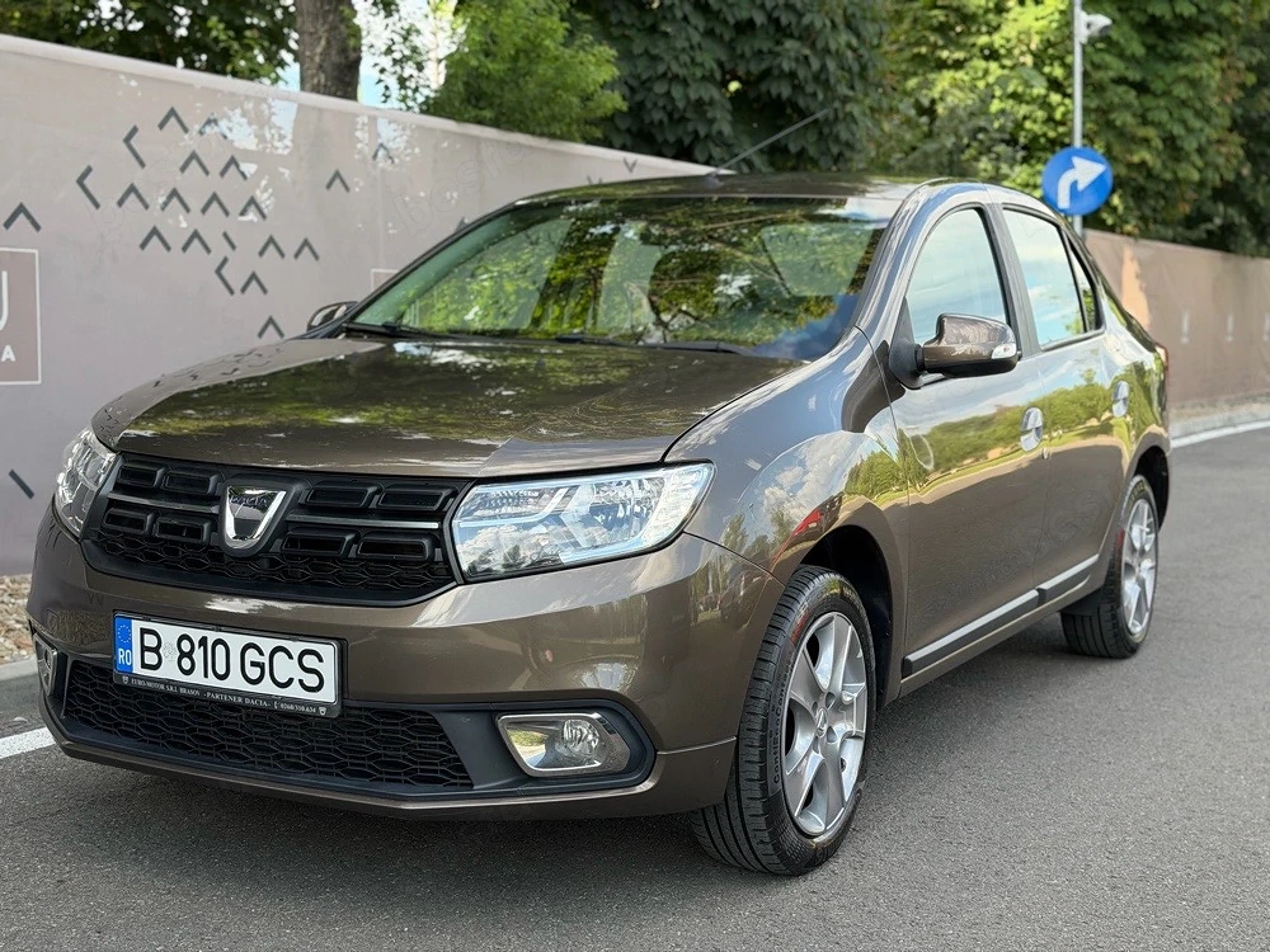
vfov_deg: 30.3
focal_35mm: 48
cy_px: 476
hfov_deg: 39.7
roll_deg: +1.0
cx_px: 635
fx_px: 1761
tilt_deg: -4.2
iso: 64
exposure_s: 1/699
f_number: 1.78
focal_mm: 6.76
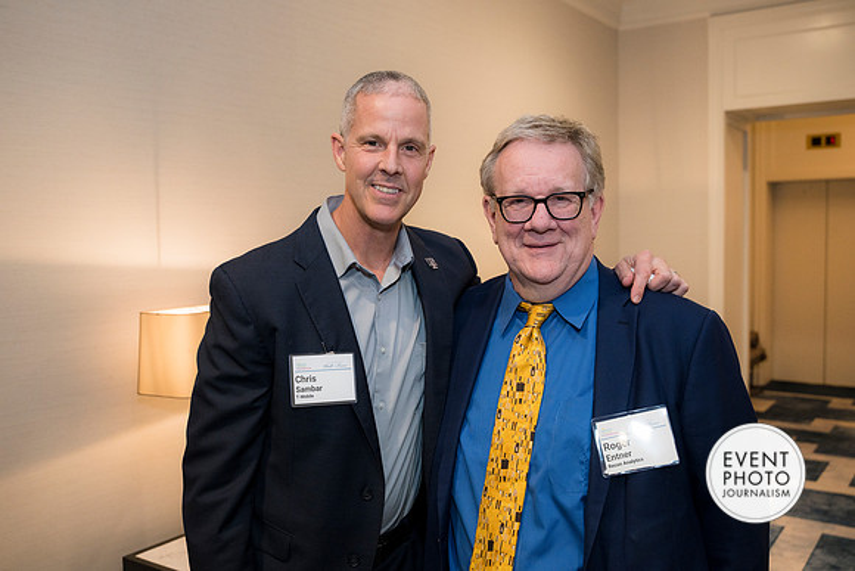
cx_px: 428
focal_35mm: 34
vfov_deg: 39.4
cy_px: 286
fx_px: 796
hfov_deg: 56.5
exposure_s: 1/125
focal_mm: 33.5
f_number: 4
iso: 800
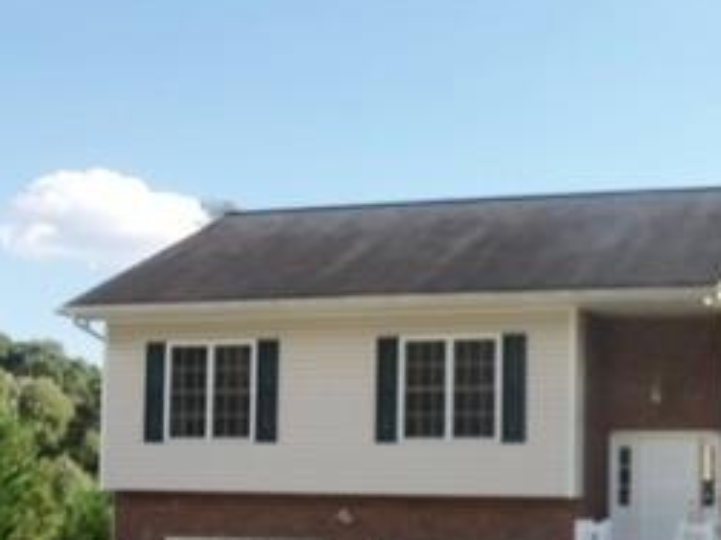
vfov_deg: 21.8
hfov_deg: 28.7
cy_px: 468
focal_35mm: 66
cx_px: 592
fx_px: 1374
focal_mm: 6.7
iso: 64
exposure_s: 1/500
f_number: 3.6
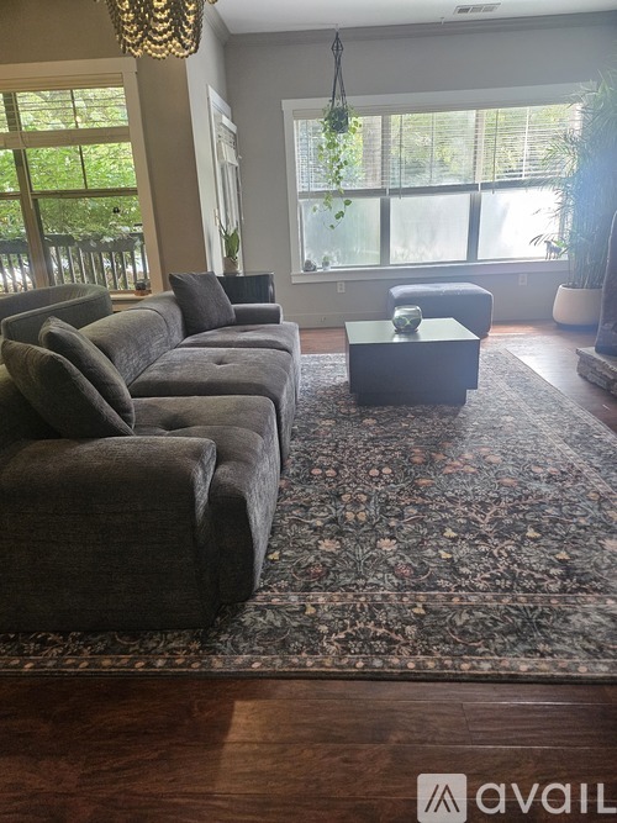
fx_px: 571
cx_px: 308
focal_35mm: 24
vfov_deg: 71.6
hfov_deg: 56.8
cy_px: 412
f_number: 1.8
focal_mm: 5
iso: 500
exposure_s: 1/120
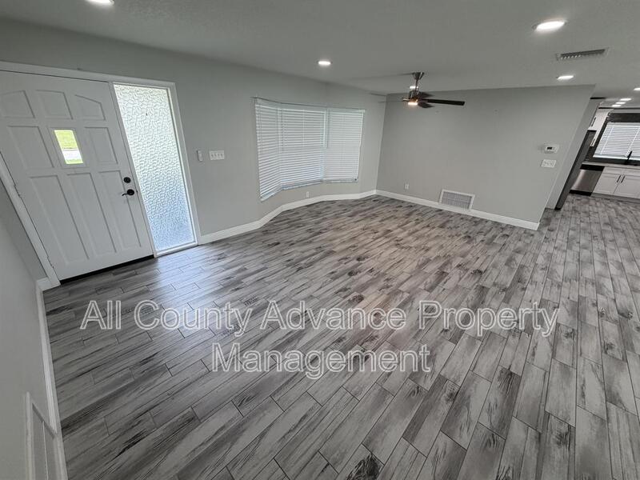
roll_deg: -1.3
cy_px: 240
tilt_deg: -25.1
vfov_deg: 85.7
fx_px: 259
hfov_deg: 102.1
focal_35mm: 14
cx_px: 320
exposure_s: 1/120
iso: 125
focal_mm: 2.22
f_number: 2.2
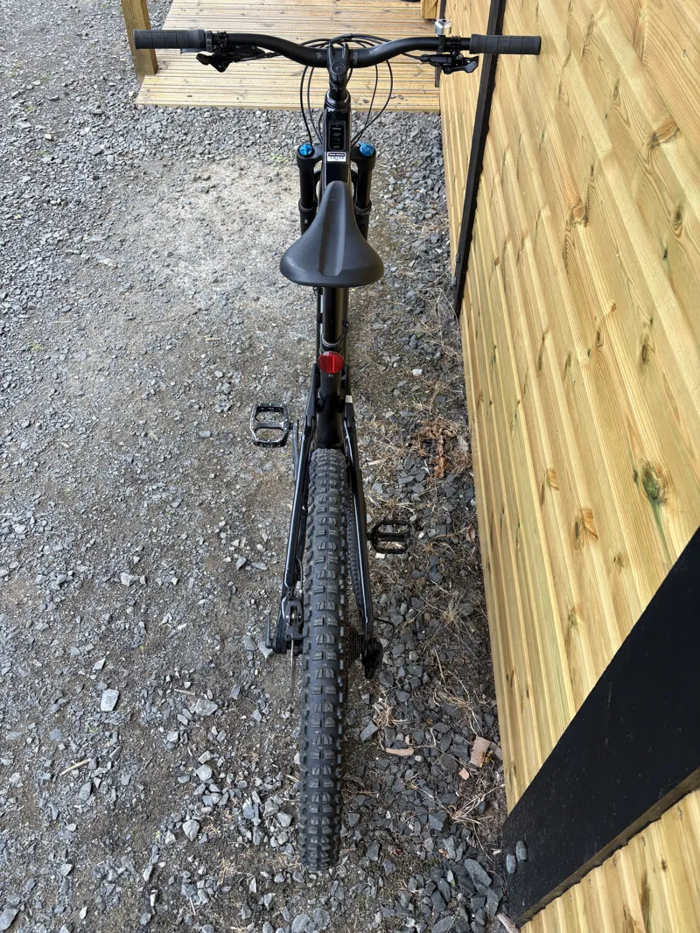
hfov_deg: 53.1
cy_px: 466
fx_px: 701
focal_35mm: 26
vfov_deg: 67.3
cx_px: 350
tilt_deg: -50.1
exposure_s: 1/227
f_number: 1.6
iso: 40
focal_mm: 5.96
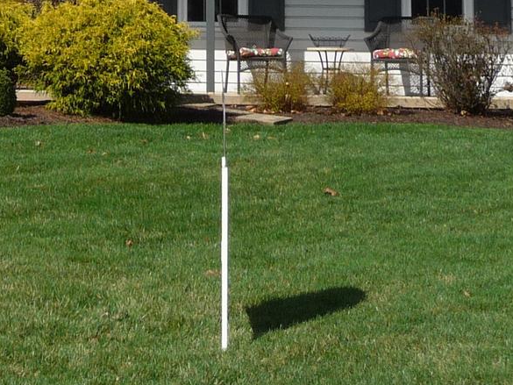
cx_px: -30
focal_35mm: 112
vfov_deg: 12.7
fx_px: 1660
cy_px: -155
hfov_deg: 17.1
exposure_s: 1/1000
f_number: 3.5
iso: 100
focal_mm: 5.3
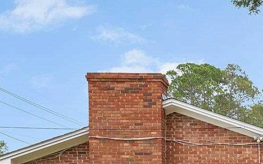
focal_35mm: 64
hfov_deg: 28.0
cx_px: 316
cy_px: 223
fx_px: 459
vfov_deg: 18.6
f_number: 5.6
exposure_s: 1/160
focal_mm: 8
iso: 200
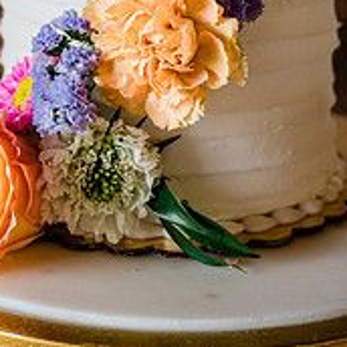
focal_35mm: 80
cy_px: 8
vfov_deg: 21.0
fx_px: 907
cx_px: 130
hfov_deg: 21.6
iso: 320
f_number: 4.5
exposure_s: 1/200
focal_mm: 36
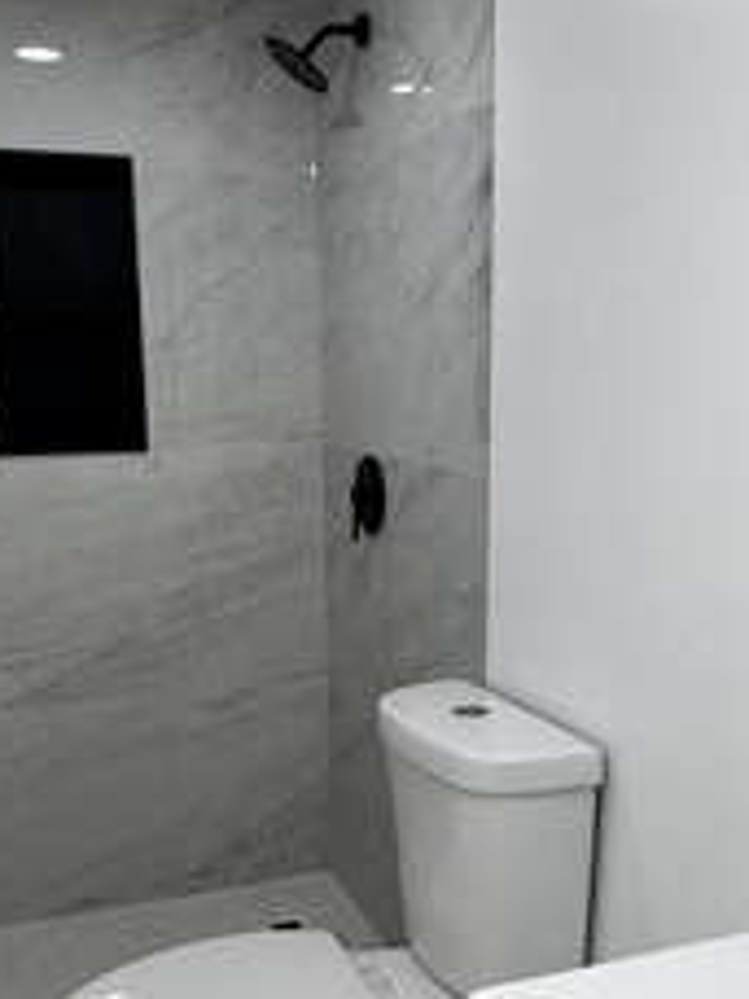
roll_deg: +0.5
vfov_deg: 45.3
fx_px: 1183
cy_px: 642
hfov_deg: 35.1
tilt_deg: -13.6
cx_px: 407
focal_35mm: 41
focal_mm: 2.22
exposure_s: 1/120
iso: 80
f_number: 2.2
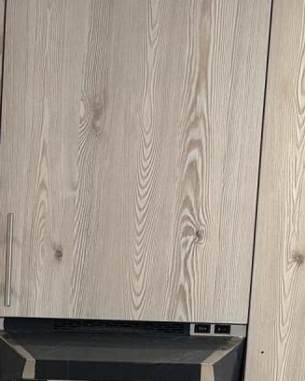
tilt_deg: -9.3
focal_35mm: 124
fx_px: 1400
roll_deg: -2.5
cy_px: 640
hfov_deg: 12.1
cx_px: -73
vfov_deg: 14.1
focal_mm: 5.96
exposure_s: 1/60
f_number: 1.6
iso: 80
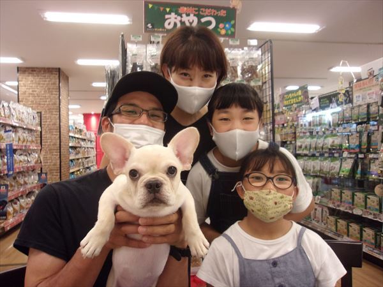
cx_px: 192
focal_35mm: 27
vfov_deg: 51.4
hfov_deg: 65.3
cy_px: 144
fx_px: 299
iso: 202
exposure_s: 1/34
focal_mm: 4.9
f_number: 3
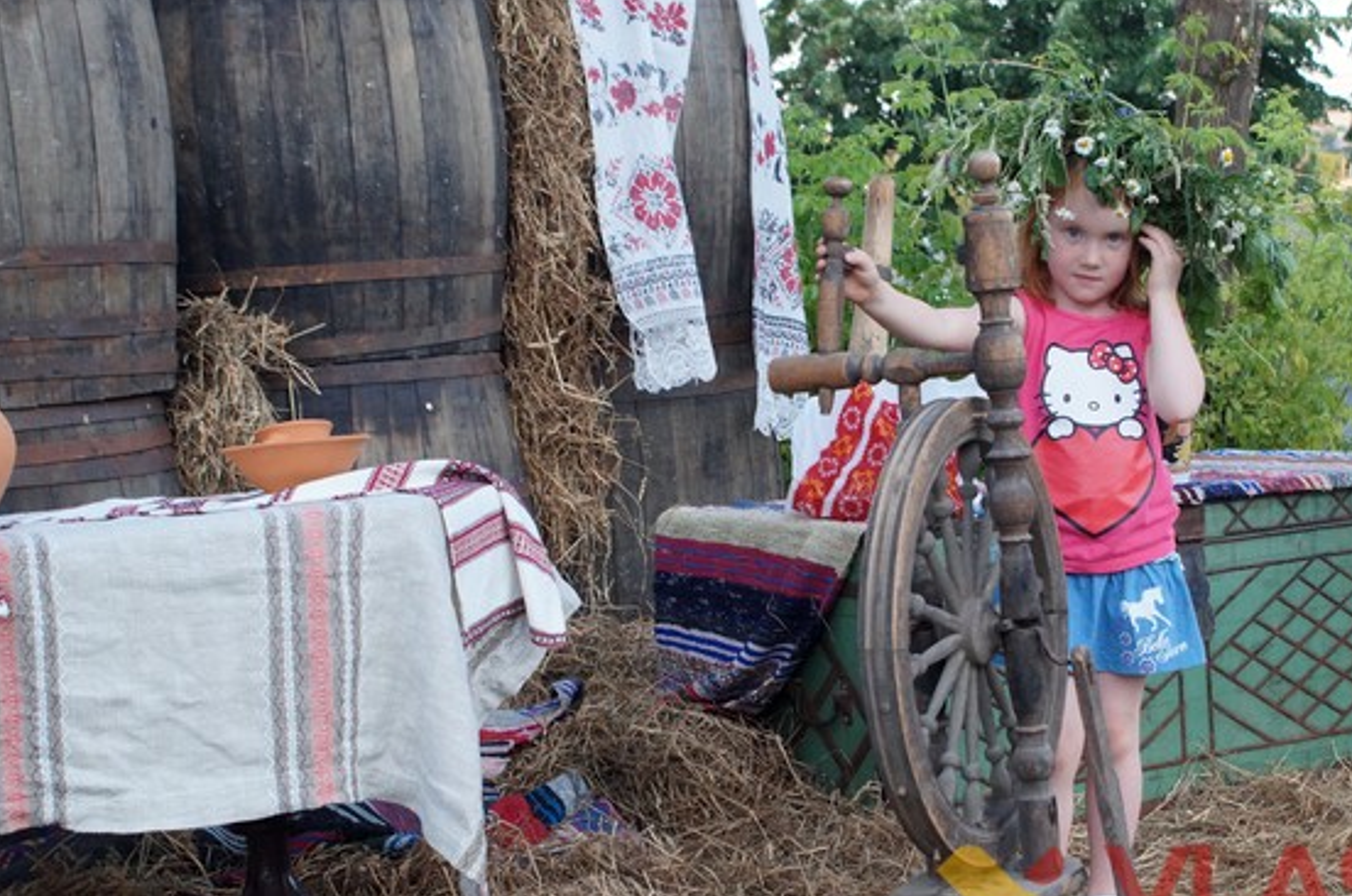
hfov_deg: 30.2
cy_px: 554
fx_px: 2498
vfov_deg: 20.3
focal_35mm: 67
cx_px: 789
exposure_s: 1/160
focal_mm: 35
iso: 1000
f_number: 5.6
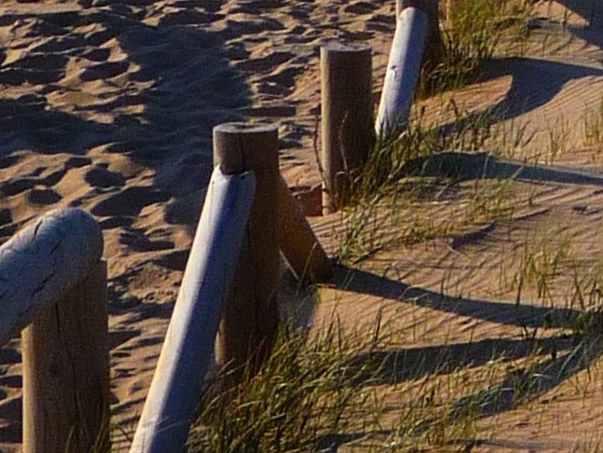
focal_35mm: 242
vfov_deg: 6.0
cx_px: 1164
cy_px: -403
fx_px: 4218
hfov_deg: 7.9
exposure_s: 1/500
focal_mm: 7.5
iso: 100
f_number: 5.6
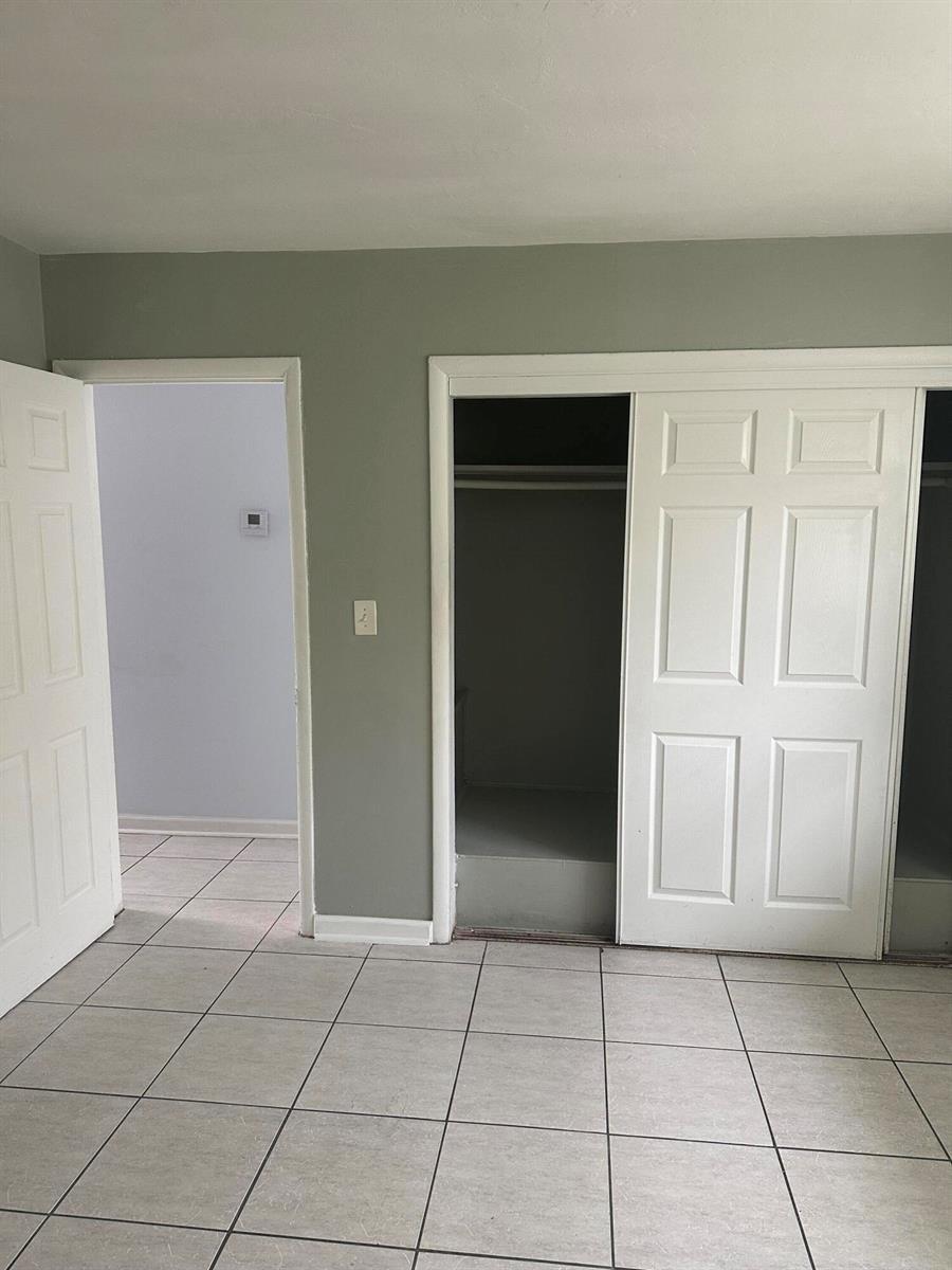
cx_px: 476
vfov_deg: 71.6
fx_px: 880
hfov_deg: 56.8
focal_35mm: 24
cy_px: 635
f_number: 1.78
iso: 250
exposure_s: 1/60
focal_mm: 6.86
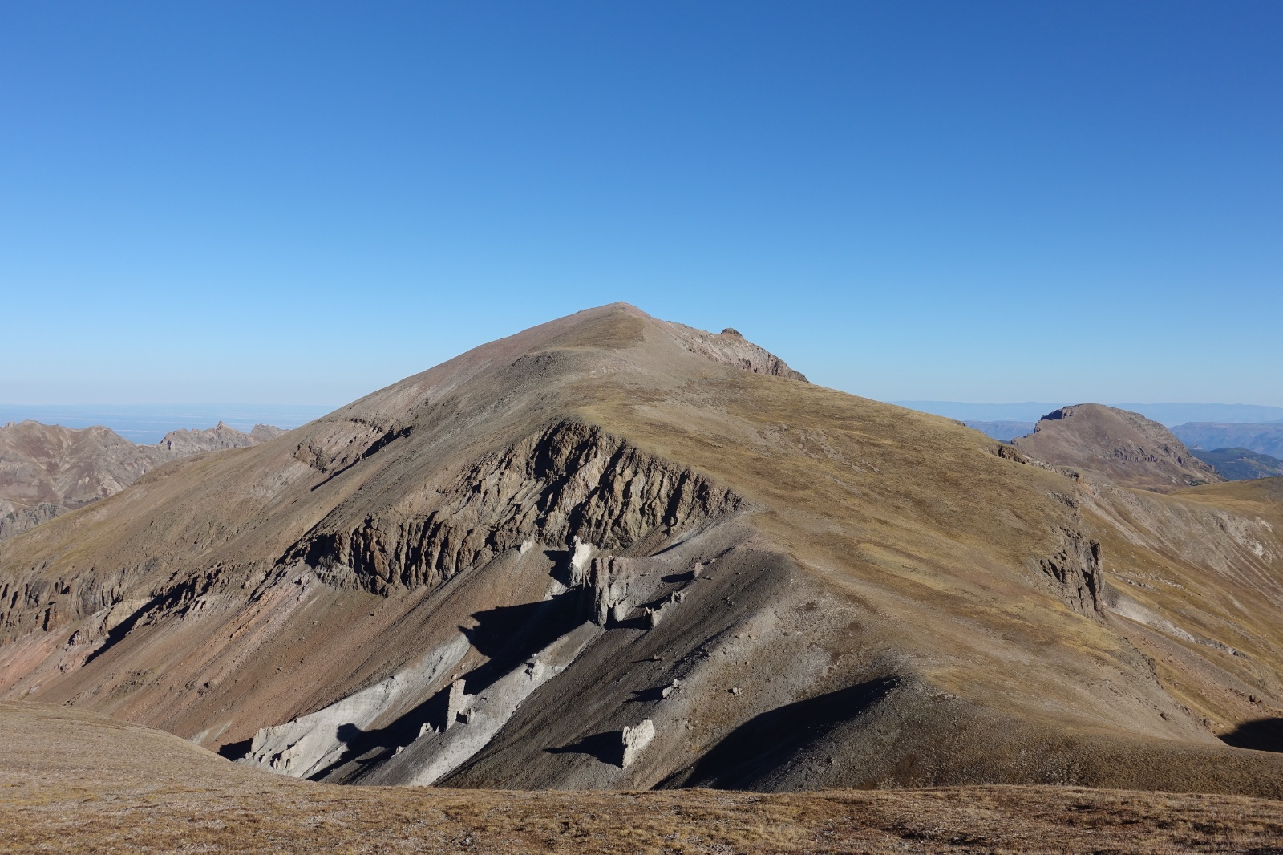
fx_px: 1176
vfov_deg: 40.0
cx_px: 642
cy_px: 428
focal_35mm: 33
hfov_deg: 57.2
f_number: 5.6
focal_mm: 12.2
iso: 125
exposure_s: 1/640
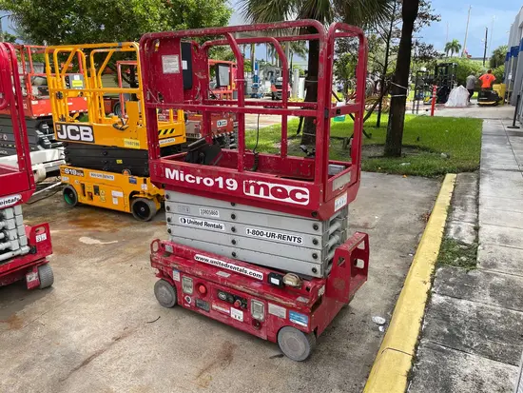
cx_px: 262
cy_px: 196
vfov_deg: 53.1
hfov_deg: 67.3
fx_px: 393
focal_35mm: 26
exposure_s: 1/1221
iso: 32
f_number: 1.6
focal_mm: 4.2
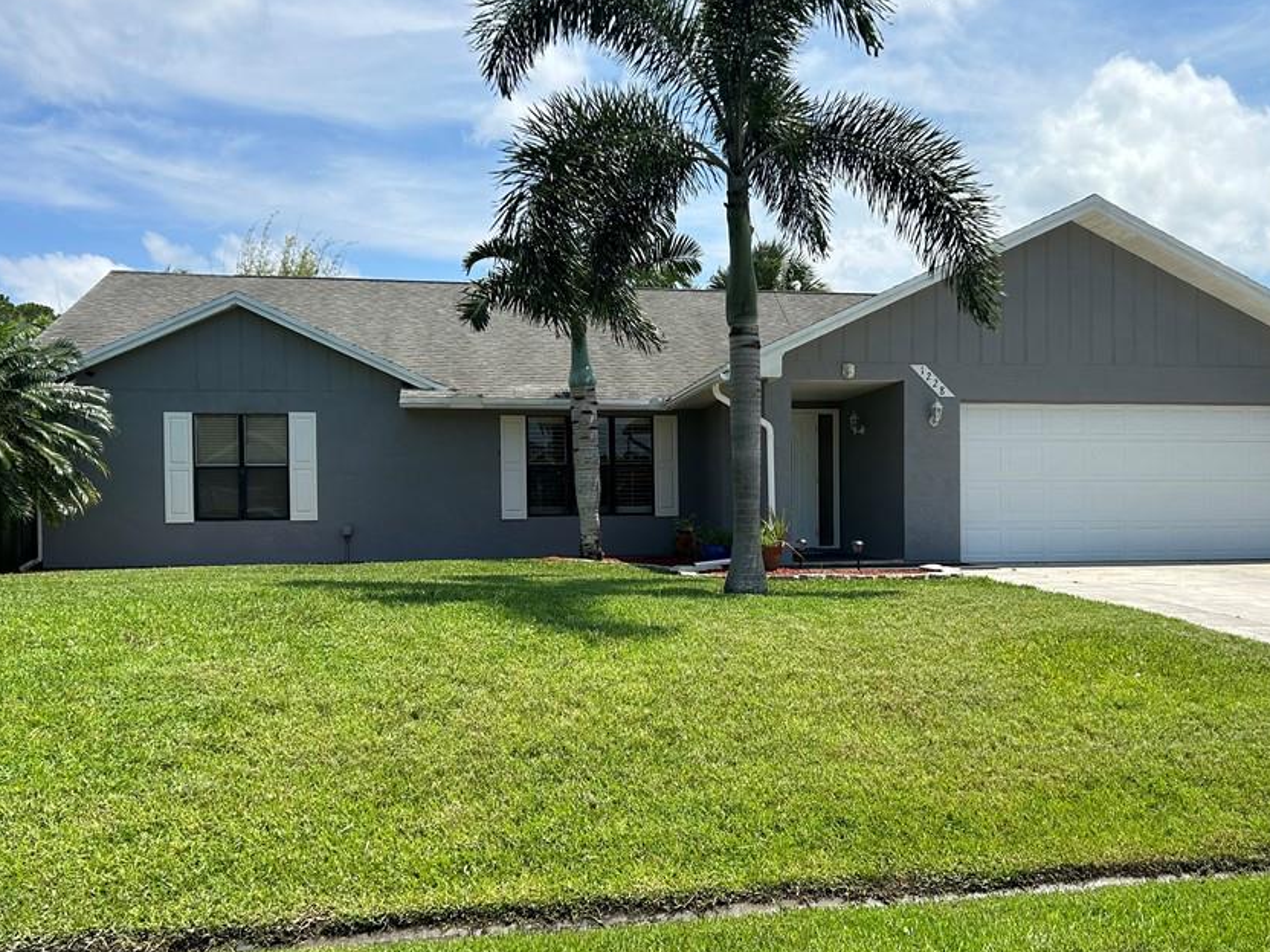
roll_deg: +0.2
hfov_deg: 56.7
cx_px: 701
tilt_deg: -0.9
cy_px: 520
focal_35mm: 32
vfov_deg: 44.1
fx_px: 1174
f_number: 1.5
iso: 50
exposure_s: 1/4630
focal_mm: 5.7
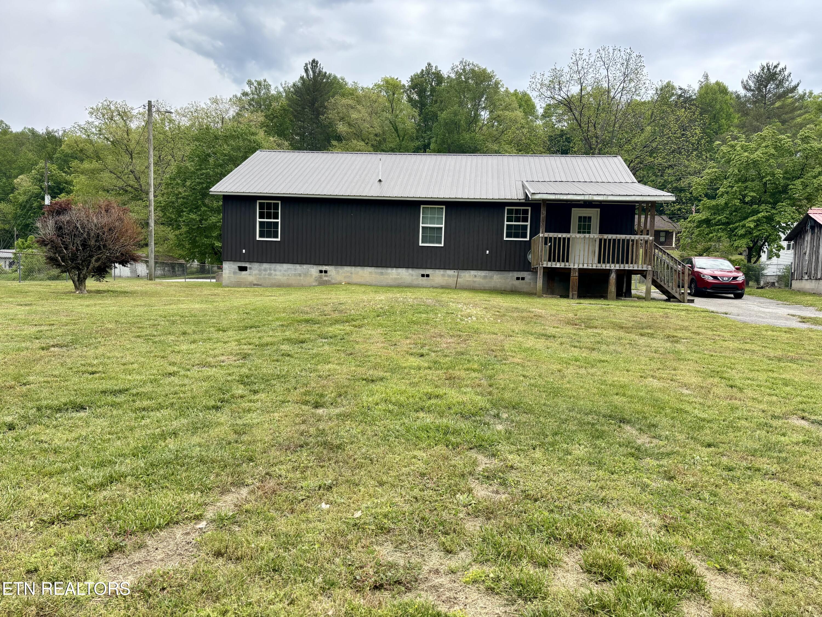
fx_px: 617
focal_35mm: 26
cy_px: 308
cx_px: 411
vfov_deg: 53.1
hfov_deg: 67.3
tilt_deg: -2.9
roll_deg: -2.1
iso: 50
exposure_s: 1/1263
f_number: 1.6
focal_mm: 5.96
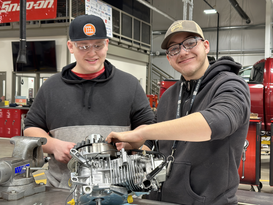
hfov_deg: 39.7
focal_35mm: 48
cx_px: 136
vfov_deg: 30.3
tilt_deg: -1.1
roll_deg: -1.2
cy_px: 102
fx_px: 379
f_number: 1.78
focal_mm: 6.86
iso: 125
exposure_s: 1/60
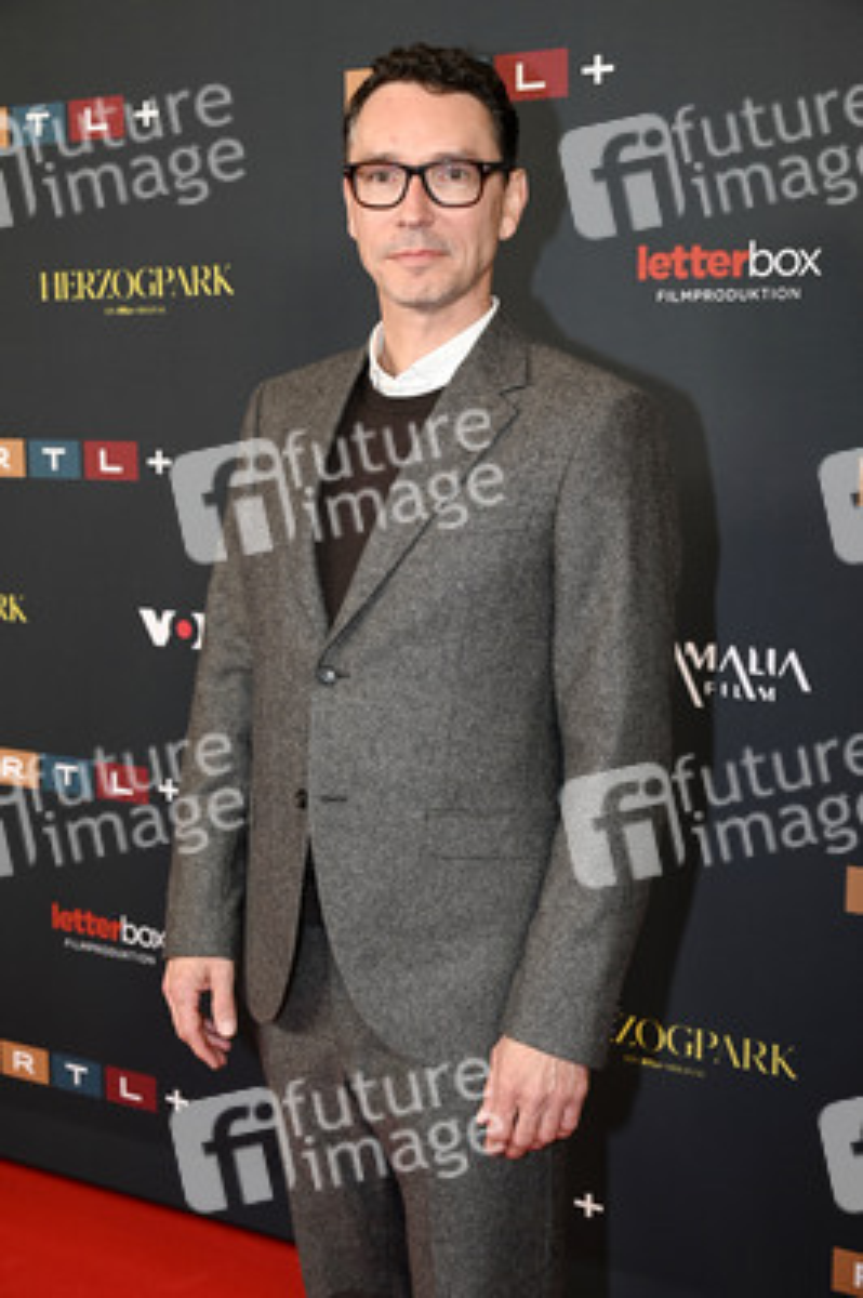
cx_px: 432
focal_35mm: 47
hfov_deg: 28.6
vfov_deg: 41.9
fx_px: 1693
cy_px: 649
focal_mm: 47
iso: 1250
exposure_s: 1/160
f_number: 6.3
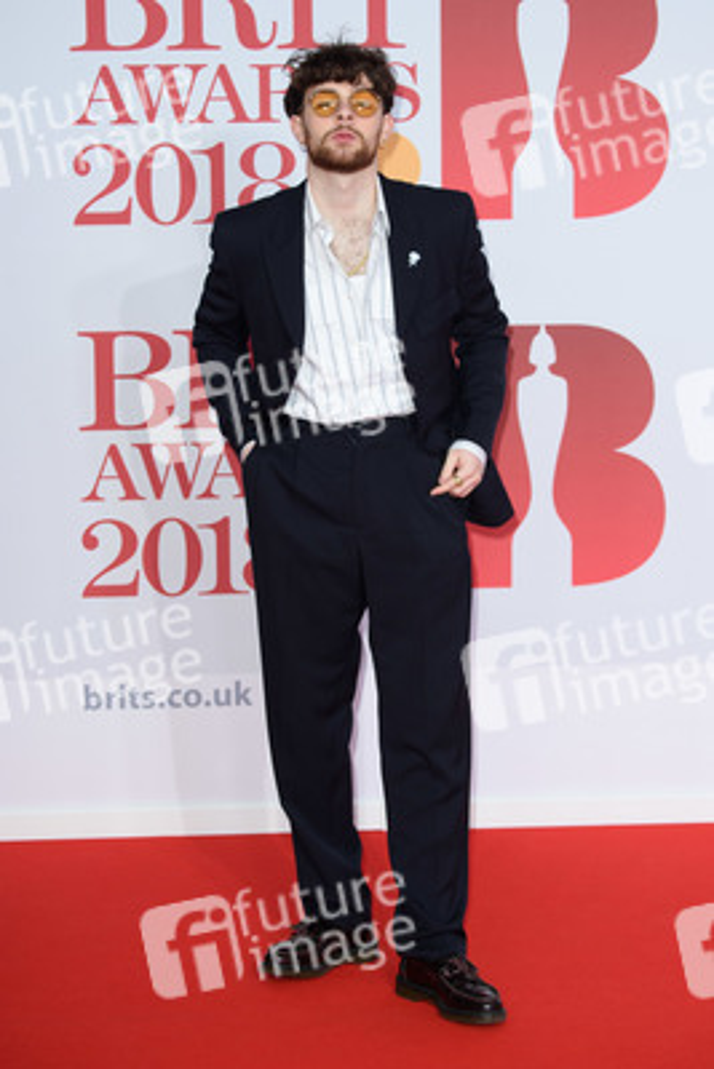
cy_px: 534
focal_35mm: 86
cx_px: 357
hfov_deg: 15.9
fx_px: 2556
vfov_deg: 23.6
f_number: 5.6
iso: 800
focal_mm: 86
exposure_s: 1/250
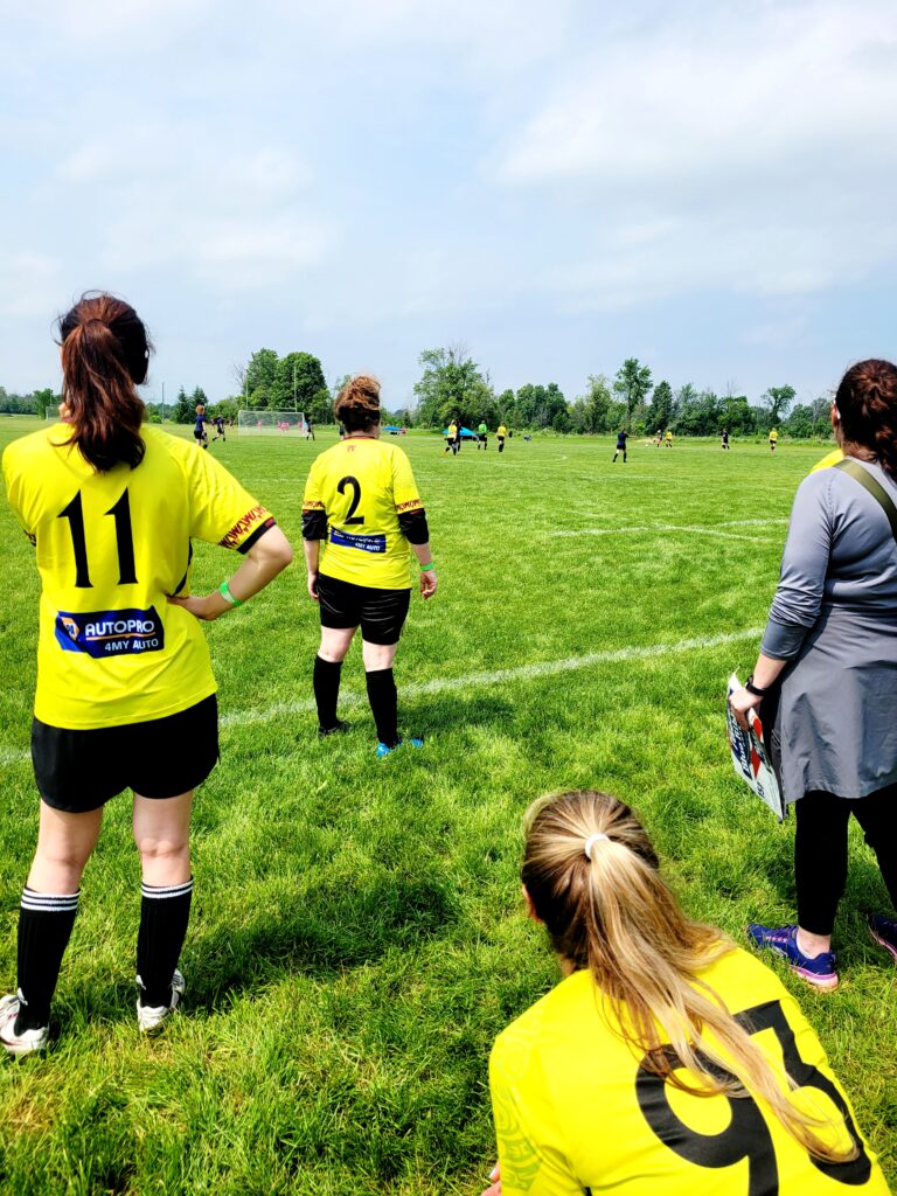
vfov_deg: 67.3
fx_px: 898
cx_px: 448
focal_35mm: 26
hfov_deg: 53.1
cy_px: 598
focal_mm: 5.4
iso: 40
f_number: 1.8
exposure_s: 1/5000
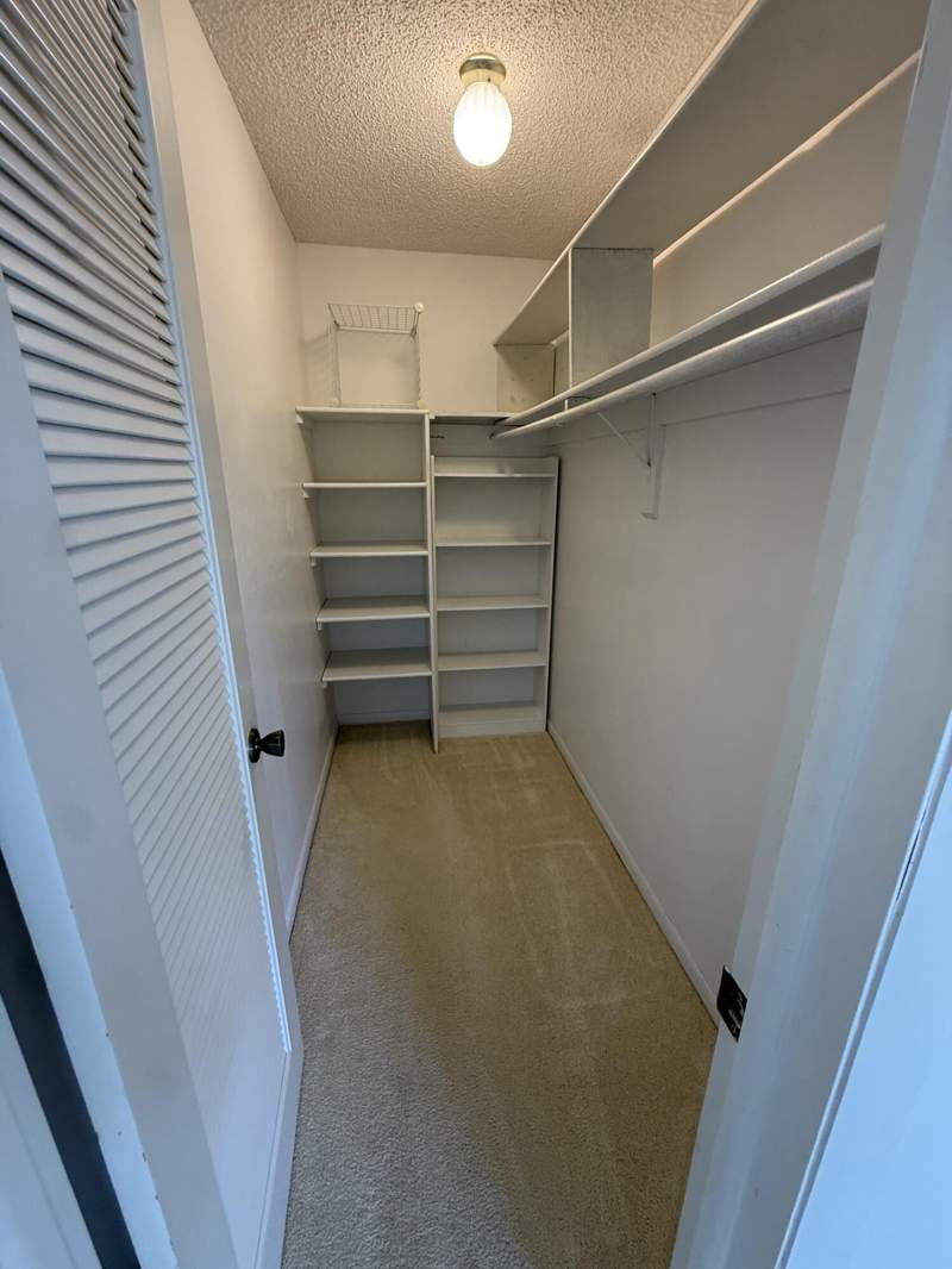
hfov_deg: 85.7
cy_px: 634
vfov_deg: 102.1
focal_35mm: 14
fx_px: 513
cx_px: 476
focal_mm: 2.22
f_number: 2.2
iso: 320
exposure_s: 1/99
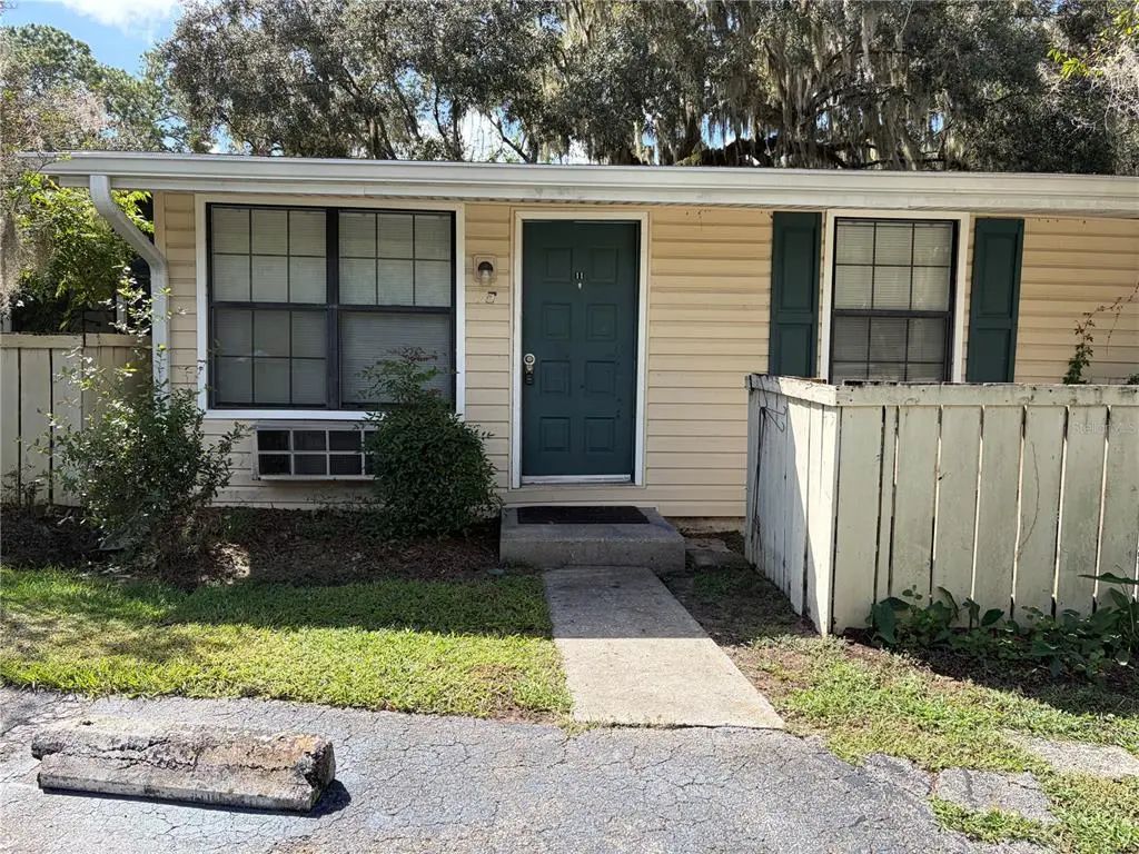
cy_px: 427
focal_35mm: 26
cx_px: 570
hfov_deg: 67.3
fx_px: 856
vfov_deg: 53.1
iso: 50
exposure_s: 1/1311
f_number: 1.6
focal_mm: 5.96
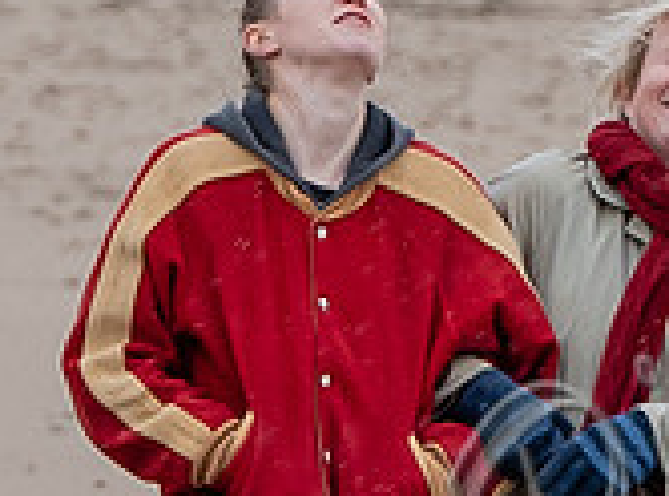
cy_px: 450
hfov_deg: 0.6
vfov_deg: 0.5
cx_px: 266
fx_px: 62616
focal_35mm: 3254
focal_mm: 200
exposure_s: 1/640
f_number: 6.3
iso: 400
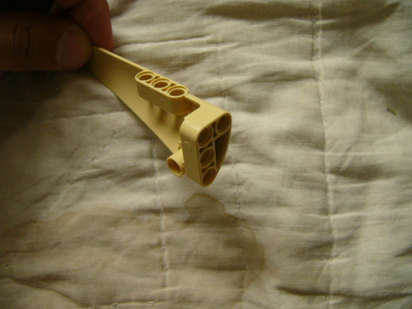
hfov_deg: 51.4
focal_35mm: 36
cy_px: 154
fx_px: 428
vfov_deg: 39.7
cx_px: 206
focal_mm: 6
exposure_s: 1/30
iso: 200
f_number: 2.8
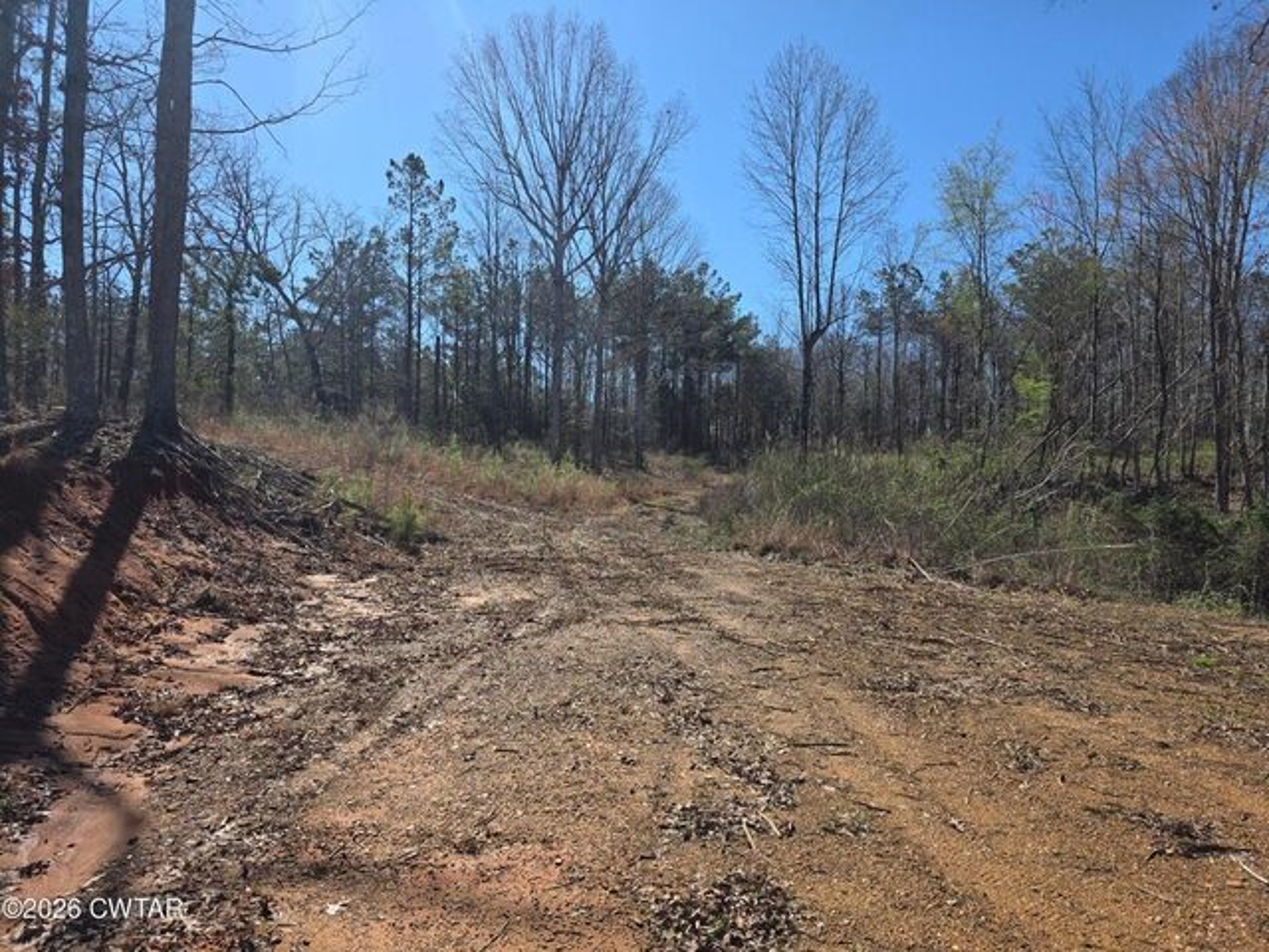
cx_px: 634
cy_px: 476
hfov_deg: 73.9
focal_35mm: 23
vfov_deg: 58.9
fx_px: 843
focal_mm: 6.3
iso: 80
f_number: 1.7
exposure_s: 1/5296
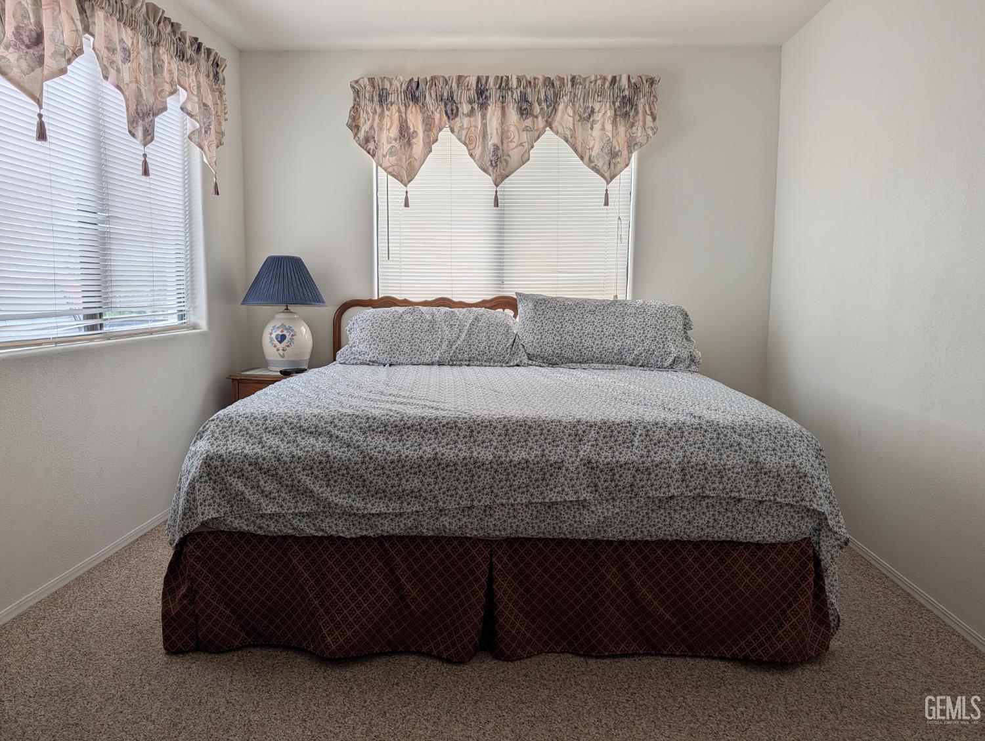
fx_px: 684
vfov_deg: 56.9
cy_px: 370
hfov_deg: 71.5
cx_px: 492
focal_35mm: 24
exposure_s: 1/593
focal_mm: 6.9
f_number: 1.68
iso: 22
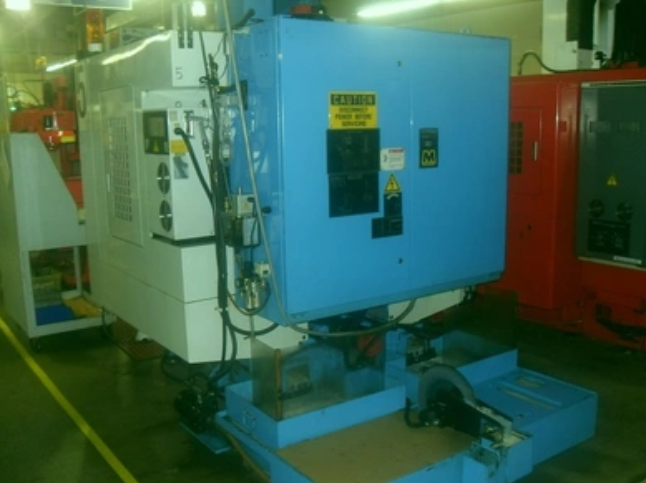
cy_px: 236
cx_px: 319
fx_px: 653
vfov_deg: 40.6
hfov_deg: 52.7
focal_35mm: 35
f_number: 2.8
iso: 160
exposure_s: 1/45
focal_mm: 6.3
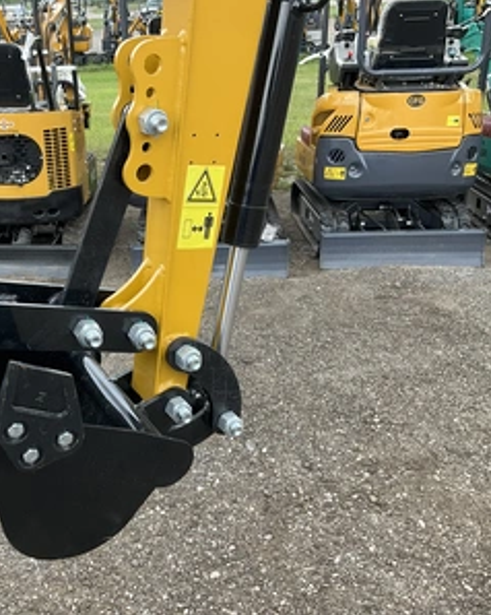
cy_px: 308
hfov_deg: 38.0
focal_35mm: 38
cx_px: 113
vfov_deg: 48.0
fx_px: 691
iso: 20
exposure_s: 1/167
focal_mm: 3
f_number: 1.8
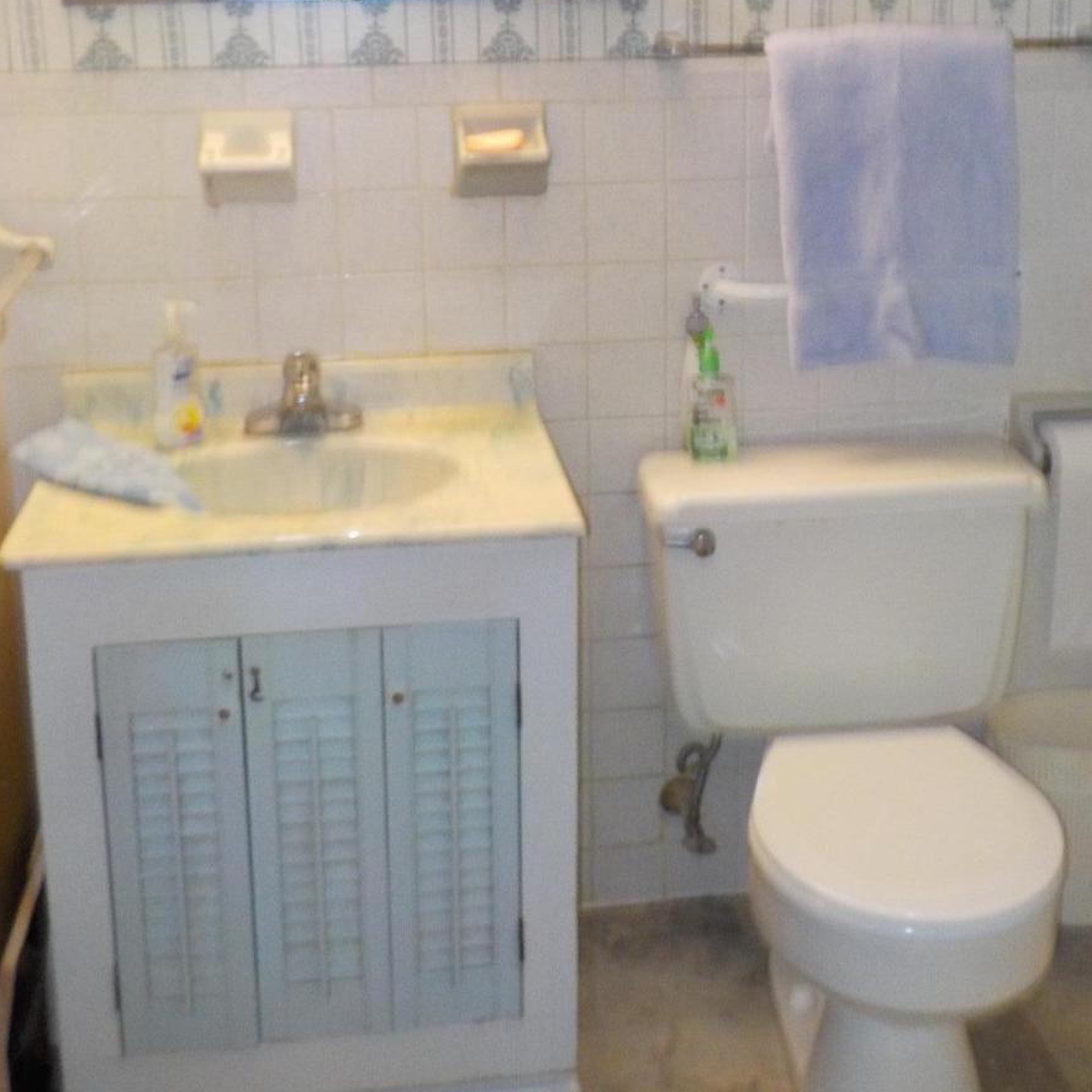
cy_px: 331
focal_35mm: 46
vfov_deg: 36.3
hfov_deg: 36.7
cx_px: 619
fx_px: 1642
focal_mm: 4.1
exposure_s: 1/30
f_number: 3.3
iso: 320
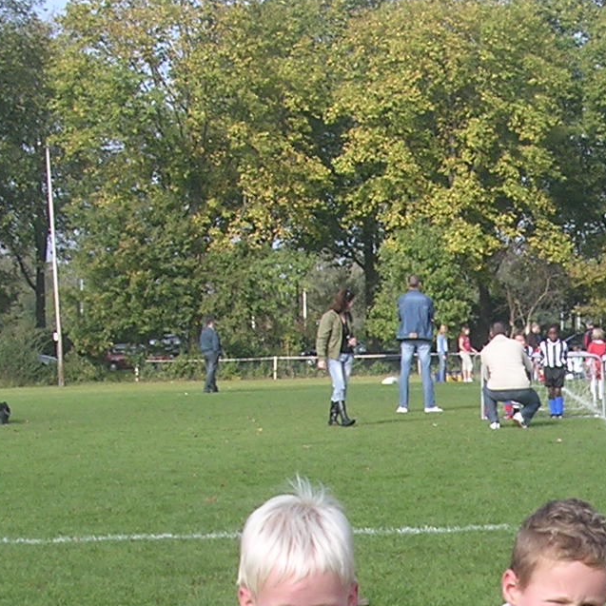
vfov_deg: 15.6
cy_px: 705
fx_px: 2139
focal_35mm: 108
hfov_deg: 15.6
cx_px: 689
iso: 100
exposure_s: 1/150
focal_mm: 5.8
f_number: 5.6
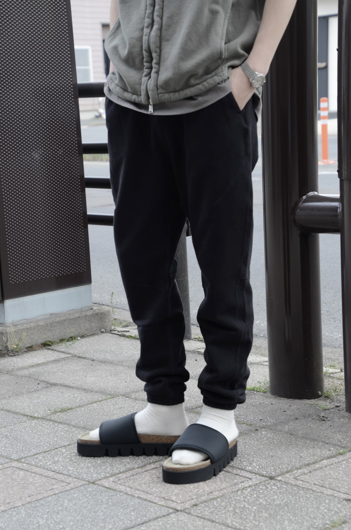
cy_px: 265
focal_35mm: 78
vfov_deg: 26.0
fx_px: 1145
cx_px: 176
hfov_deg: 17.4
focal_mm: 52
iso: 200
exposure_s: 1/125
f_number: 5.6
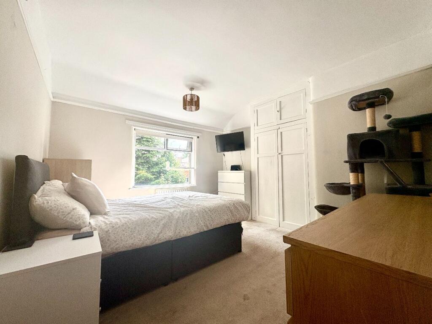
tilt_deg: +3.1
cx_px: 216
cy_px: 162
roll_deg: -0.2
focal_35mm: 14
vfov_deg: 85.7
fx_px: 175
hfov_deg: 102.1
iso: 64
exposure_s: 1/140
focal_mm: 2.22
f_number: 2.2
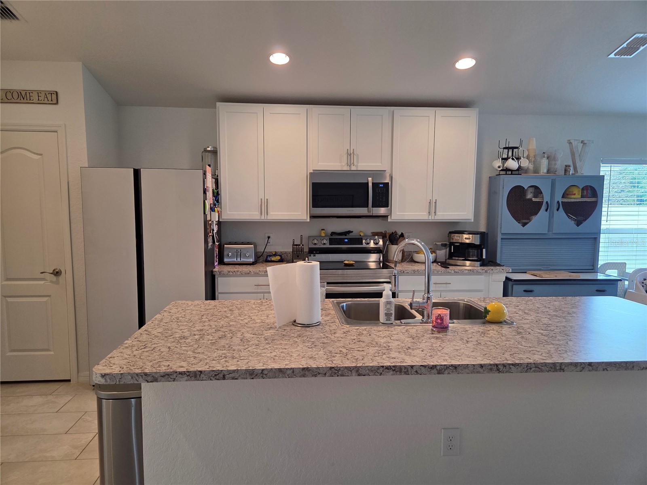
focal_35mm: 23
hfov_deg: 73.9
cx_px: 324
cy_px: 242
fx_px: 430
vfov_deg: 58.9
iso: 160
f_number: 1.8
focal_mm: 5.4
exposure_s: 1/120
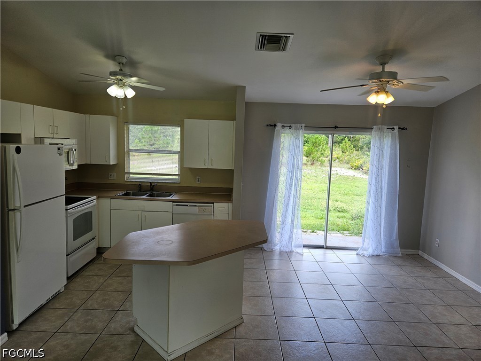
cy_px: 180
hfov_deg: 73.9
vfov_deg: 58.9
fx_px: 320
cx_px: 240
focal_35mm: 23
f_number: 1.8
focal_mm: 5.4
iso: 25
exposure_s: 1/147
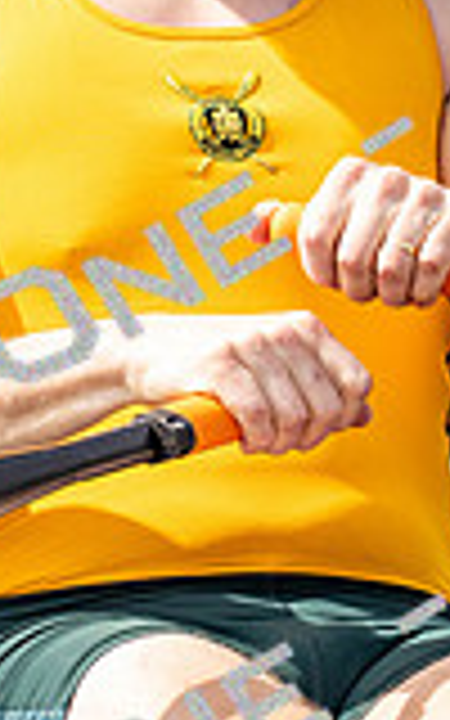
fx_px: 43640
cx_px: 158
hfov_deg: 0.6
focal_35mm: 2224
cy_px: 160
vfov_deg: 0.9
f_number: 4
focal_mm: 600
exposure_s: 1/2500
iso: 560
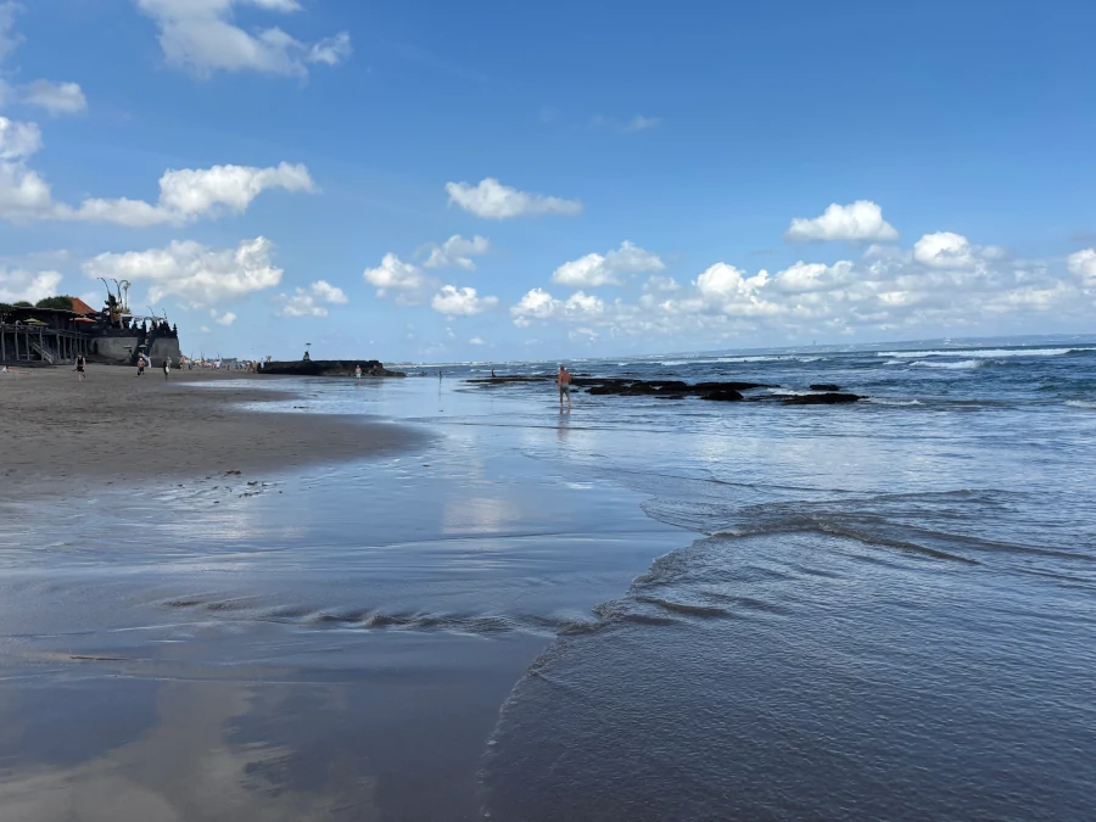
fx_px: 823
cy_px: 411
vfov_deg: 53.1
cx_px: 548
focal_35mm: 26
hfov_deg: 67.3
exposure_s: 1/3650
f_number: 1.6
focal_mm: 5.96
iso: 50
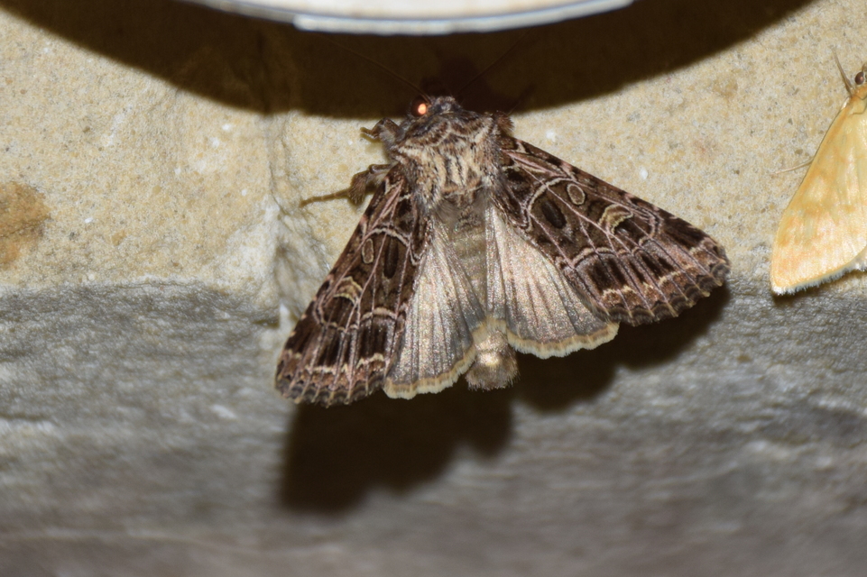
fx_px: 5055
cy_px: 288
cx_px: 434
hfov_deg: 9.8
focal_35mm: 210
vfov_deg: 6.5
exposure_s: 1/60
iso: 320
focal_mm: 140
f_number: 7.1
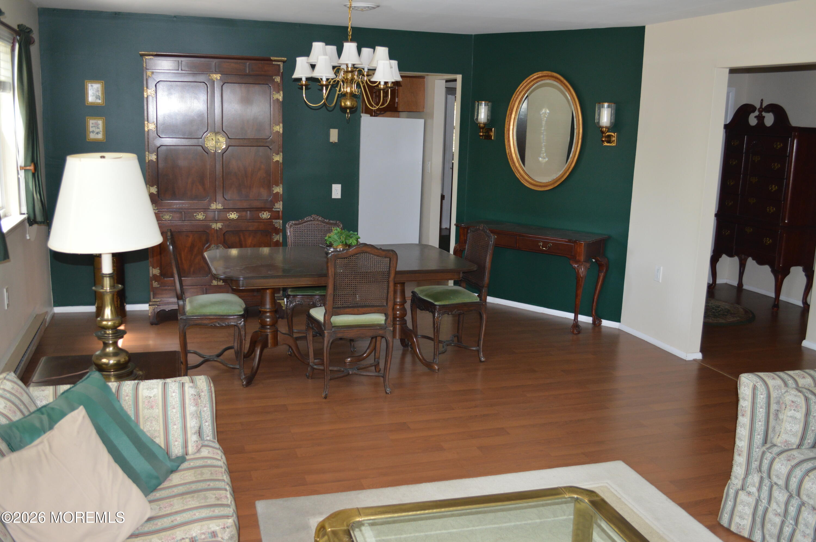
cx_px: 408
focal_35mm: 33
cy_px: 271
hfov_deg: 57.3
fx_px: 747
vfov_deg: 39.9
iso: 640
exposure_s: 1/60
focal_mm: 22
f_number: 3.8
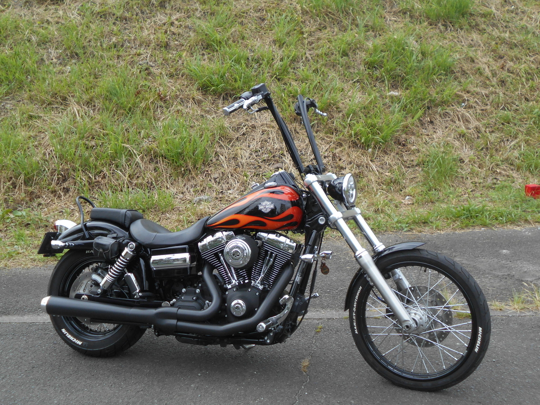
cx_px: 270
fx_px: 686
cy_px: 202
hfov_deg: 42.9
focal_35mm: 44
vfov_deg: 32.9
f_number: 4.2
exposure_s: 1/250
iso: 80
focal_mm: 7.7
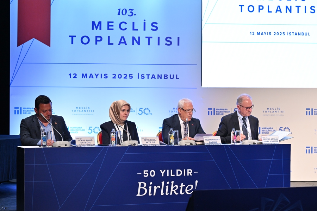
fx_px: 748
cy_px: 106
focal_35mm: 85
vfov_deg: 16.1
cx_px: 158
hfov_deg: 23.9
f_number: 5
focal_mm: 85
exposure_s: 1/200
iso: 2500
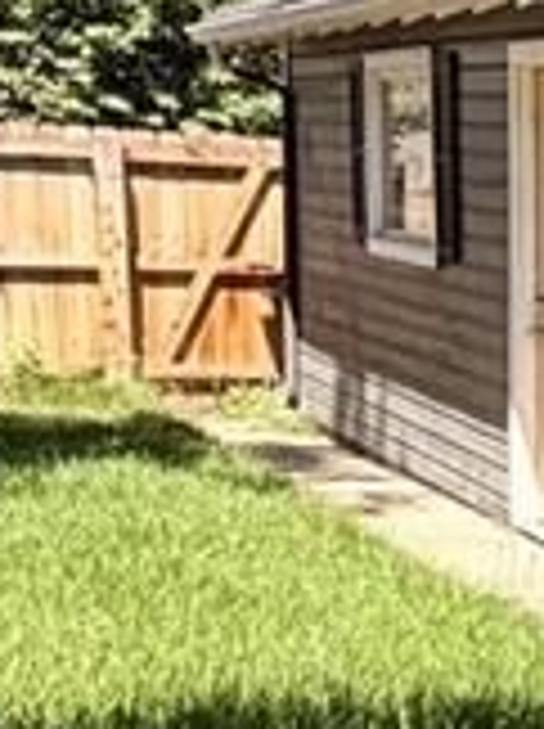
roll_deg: -3.5
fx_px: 2185
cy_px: 662
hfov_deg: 11.3
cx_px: 1380
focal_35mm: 104
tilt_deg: -11.3
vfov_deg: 18.6
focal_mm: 2.22
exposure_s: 1/590
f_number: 2.2
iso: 40
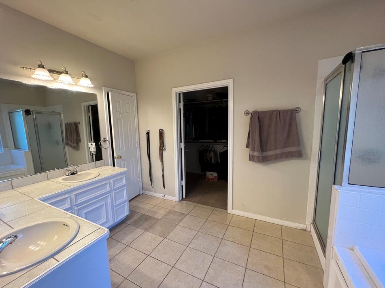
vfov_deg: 85.6
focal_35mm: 14
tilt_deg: -8.6
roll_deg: +2.3
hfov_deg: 101.9
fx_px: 156
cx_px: 180
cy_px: 148
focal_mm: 1.57
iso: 200
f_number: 1.8
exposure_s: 1/120
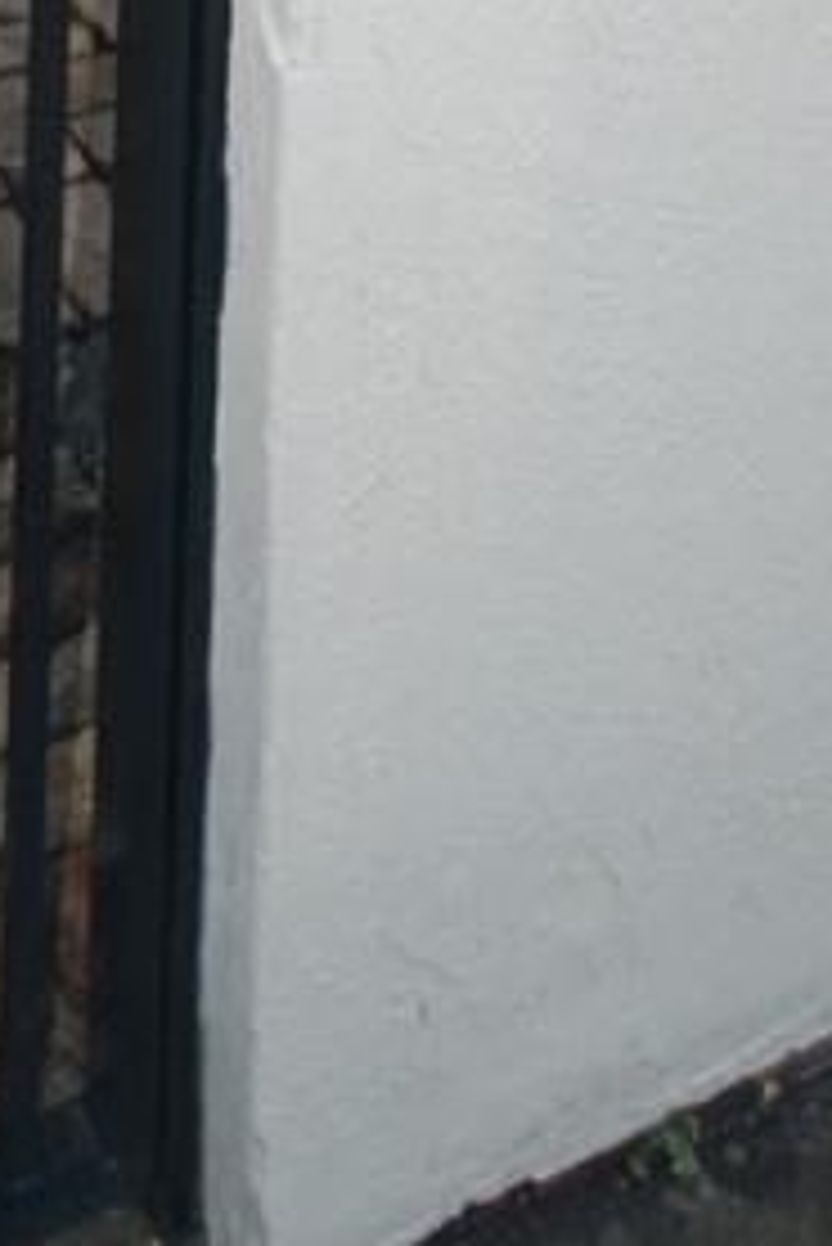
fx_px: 2250
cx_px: 124
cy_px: -1345
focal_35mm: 65
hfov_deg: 20.6
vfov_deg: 18.2
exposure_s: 1/60
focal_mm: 10
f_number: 4
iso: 200
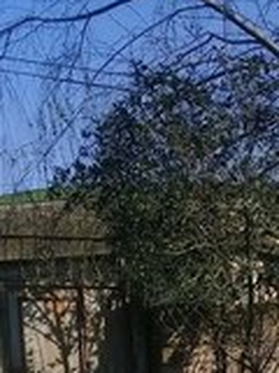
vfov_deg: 18.3
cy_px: 553
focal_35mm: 96
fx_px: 1032
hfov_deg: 15.3
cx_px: 228
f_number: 2.2
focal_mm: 3.3
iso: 50
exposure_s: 1/1715
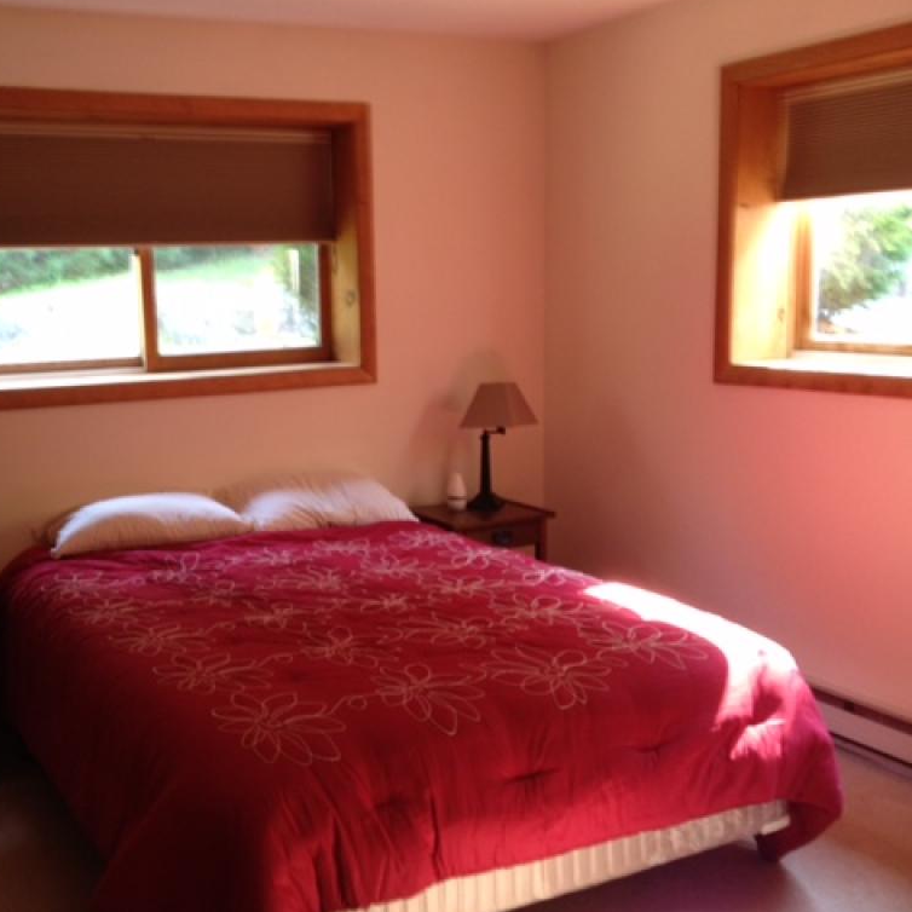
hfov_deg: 39.6
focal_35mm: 42
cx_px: 312
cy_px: 454
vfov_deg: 40.0
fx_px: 1252
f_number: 2.4
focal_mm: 4.28
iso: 80
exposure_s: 1/20
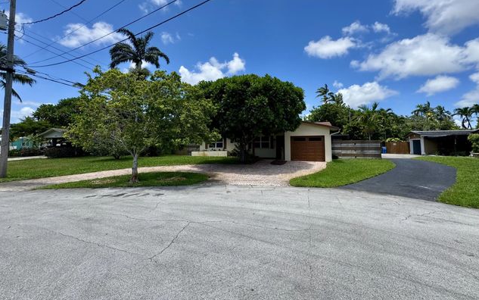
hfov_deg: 101.4
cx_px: 241
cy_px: 132
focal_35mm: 15
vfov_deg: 74.5
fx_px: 196
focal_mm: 2.22
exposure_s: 1/980
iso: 40
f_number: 2.2
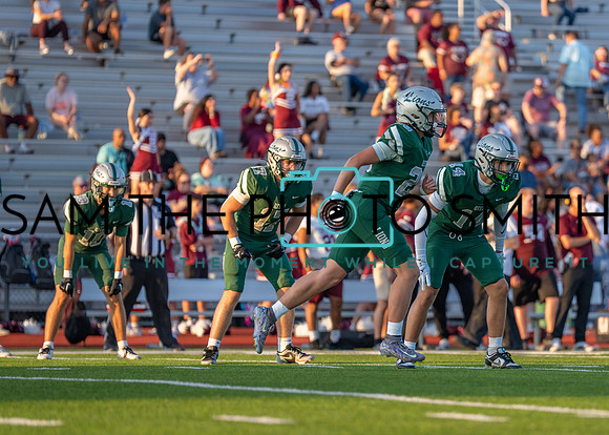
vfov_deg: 4.5
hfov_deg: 6.3
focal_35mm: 321
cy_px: 228
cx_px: 460
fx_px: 5556
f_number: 2.8
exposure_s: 1/1600
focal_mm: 200
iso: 200
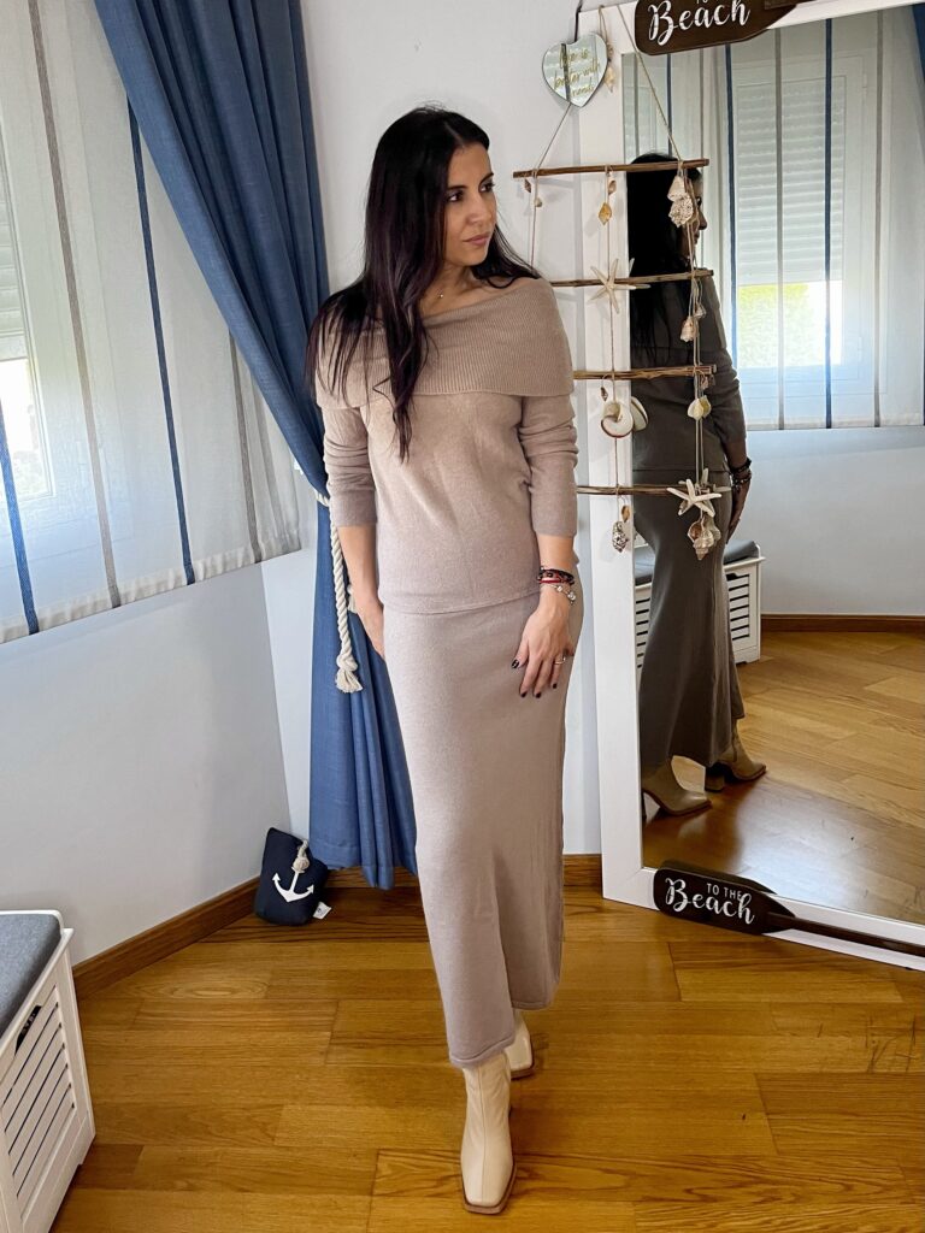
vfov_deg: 67.3
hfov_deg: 53.1
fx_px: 926
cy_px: 616
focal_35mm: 26
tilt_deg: -12.0
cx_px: 462
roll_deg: +5.6
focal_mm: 5.1
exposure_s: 1/58
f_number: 1.6
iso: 160
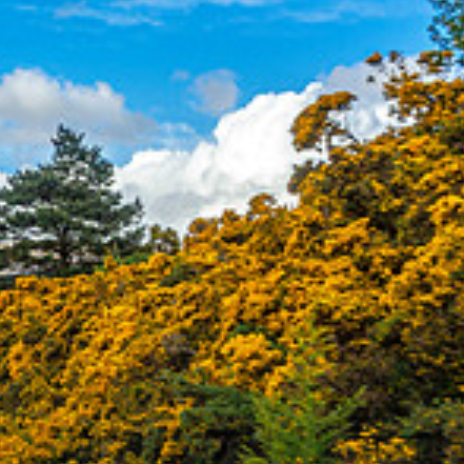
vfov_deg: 13.0
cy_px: 384
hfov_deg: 12.2
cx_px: -290
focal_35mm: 134
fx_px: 2032
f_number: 7.1
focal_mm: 14.7
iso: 125
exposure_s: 1/200
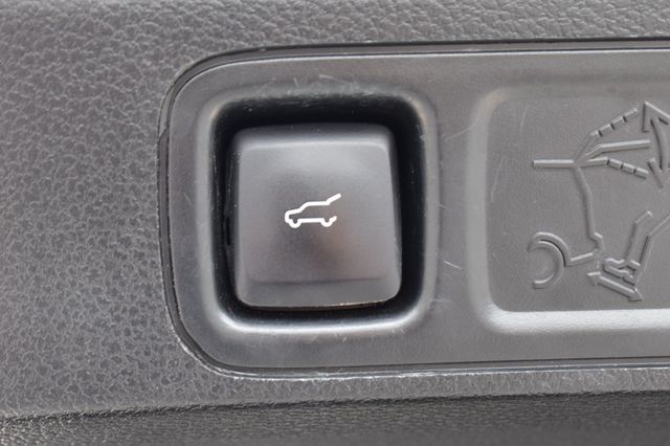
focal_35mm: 82
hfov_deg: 24.6
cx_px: 335
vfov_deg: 16.5
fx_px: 1535
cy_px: 223
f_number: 7.1
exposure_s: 1/30
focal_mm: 55
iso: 400
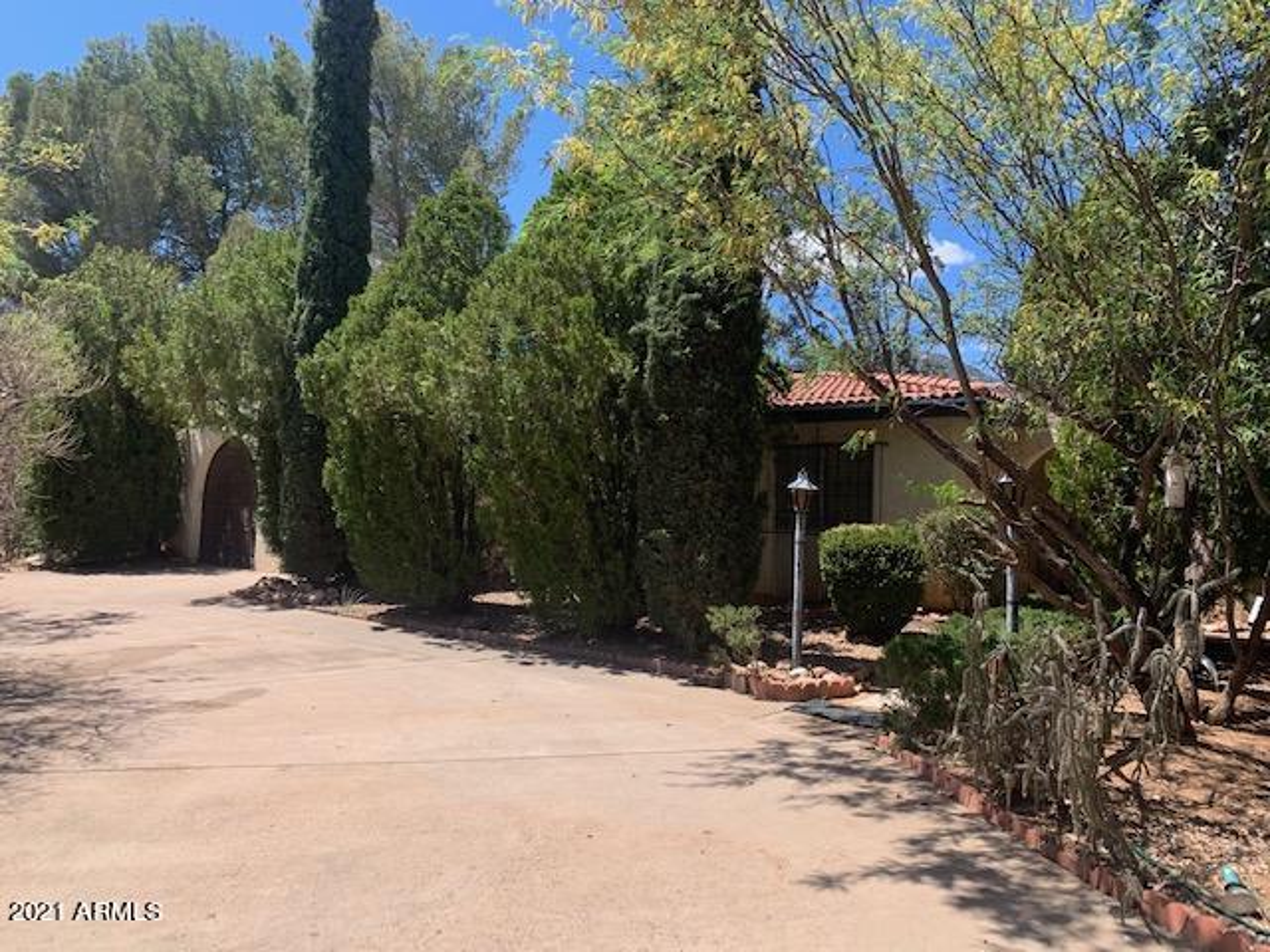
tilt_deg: +3.4
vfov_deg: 53.1
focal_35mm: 26
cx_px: 635
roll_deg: -1.8
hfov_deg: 67.3
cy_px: 476
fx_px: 954
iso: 25
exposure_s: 1/1468
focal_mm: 4.25
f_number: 1.8
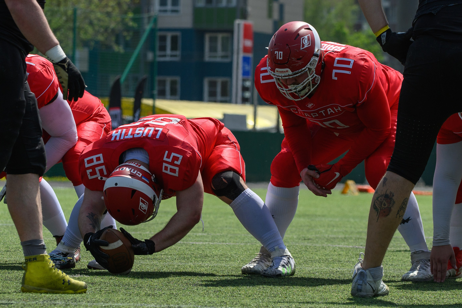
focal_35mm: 278
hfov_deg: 7.4
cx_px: 176
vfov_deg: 4.9
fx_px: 3574
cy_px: 144
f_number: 5.6
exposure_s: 1/2000
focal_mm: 130
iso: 200
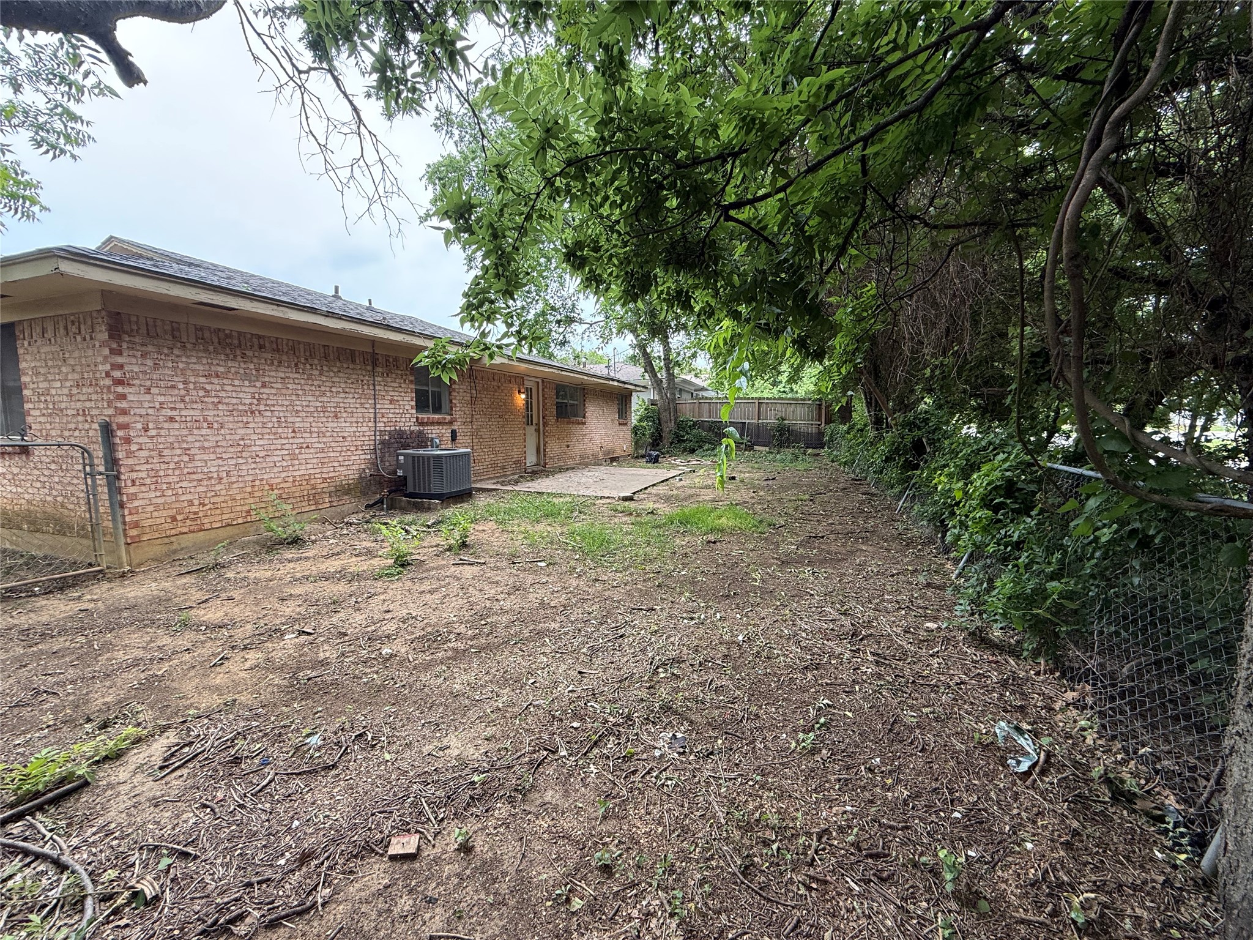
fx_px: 507
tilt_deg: -5.1
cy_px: 470
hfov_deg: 102.1
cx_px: 626
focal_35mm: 14
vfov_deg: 85.7
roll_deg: +0.5
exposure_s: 1/102
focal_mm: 2.22
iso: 64
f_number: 2.2
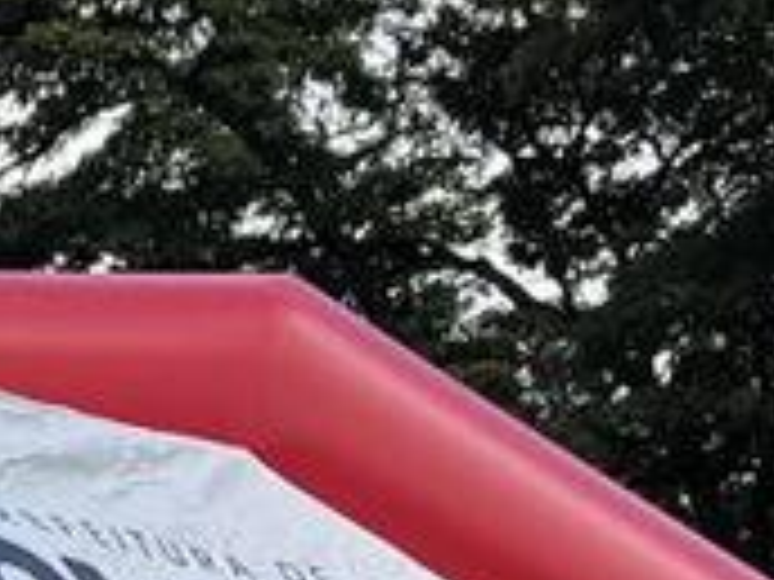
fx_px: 4047
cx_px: -400
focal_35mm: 181
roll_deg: -0.5
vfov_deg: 8.0
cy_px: 931
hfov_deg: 10.5
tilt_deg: +9.2
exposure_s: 1/1949
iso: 50
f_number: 1.6
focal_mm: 5.96
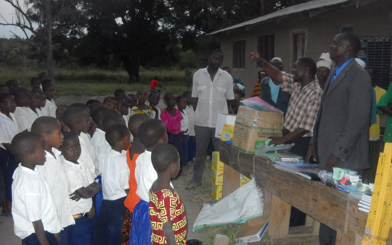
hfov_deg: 45.3
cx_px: 196
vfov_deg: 29.2
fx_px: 470
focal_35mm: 44
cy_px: 125
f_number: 3.1
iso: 436
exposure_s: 1/30
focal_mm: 6.72
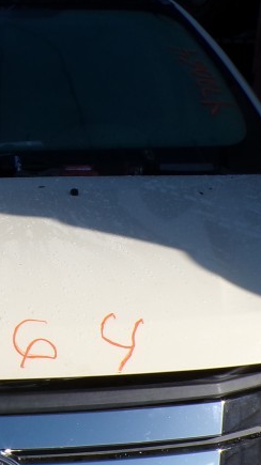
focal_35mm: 77
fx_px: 949
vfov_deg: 27.2
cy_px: 345
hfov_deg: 15.2
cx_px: -27
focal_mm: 4.3
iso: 100
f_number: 5.8
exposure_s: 1/550
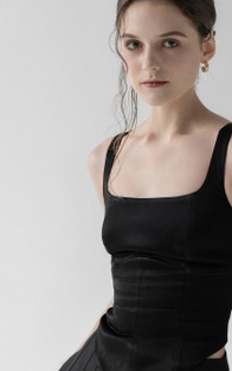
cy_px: 196
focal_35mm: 86
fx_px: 869
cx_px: 175
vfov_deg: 24.1
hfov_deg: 15.1
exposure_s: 1/200
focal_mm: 55
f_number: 4
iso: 500
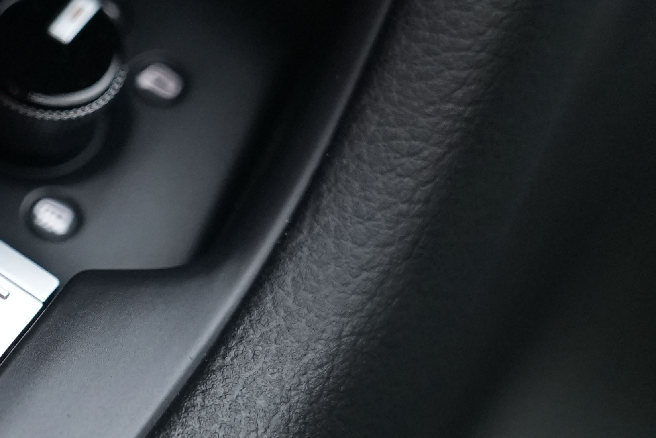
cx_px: -190
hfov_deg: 9.8
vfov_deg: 6.7
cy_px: 334
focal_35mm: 205
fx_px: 3737
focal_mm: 79
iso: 5000
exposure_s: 1/125
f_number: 4
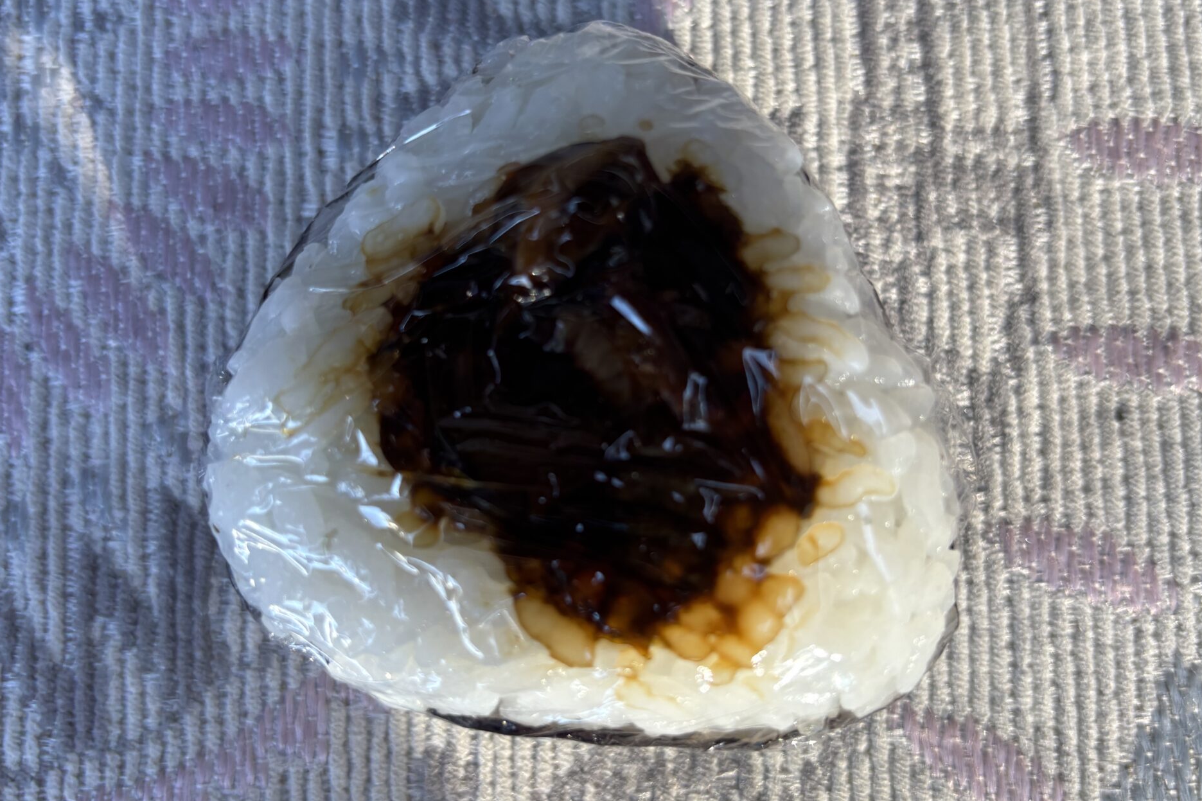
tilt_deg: -83.2
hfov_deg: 51.9
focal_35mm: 37
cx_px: 602
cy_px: 396
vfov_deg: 35.9
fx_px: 1235
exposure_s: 1/121
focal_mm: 5.96
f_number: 1.6
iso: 40
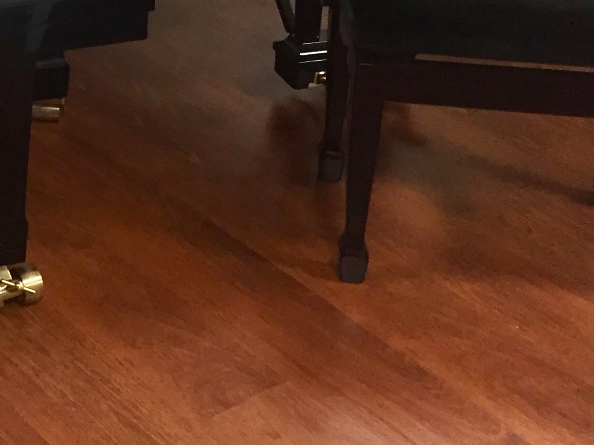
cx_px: -156
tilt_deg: -17.2
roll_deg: +0.7
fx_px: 1424
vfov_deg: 16.5
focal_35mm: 83
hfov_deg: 21.5
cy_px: -182
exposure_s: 1/33
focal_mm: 4.15
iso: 160
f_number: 2.2
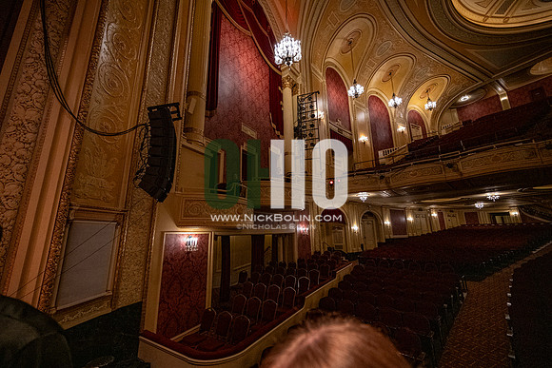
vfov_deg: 81.2
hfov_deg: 104.2
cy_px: 184
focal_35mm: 14
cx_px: 276
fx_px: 215
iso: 8000
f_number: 4
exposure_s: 1/160
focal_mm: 14
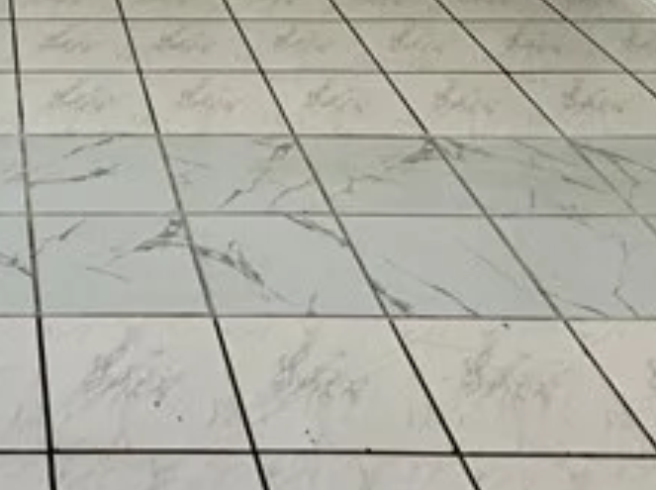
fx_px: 1230
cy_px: -434
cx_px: -33
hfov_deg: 27.7
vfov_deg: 17.5
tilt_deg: -3.5
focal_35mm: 65
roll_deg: +0.3
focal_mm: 2.22
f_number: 2.2
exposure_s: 1/120
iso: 40
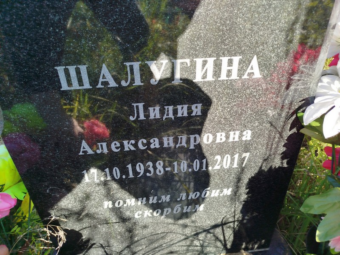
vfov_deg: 56.8
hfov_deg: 71.6
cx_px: 170
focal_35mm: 24
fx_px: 236
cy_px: 128
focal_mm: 5.31
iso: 50
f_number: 1.7
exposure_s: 1/261
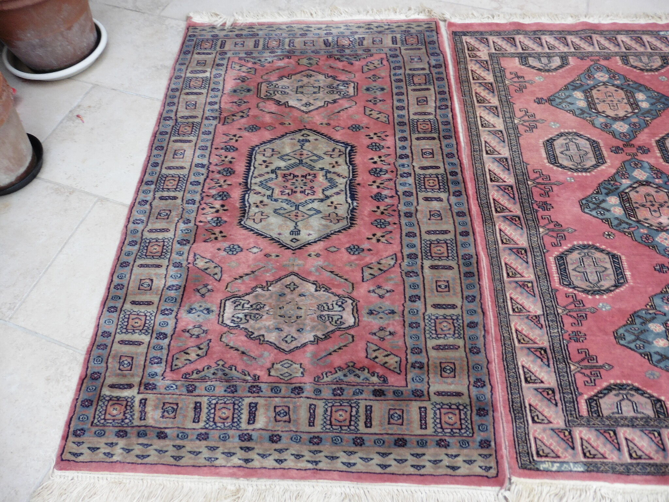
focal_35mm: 24
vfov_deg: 56.8
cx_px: 334
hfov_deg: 71.6
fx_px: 464
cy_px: 251
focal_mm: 4.3
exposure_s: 1/60
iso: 100
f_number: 3.3
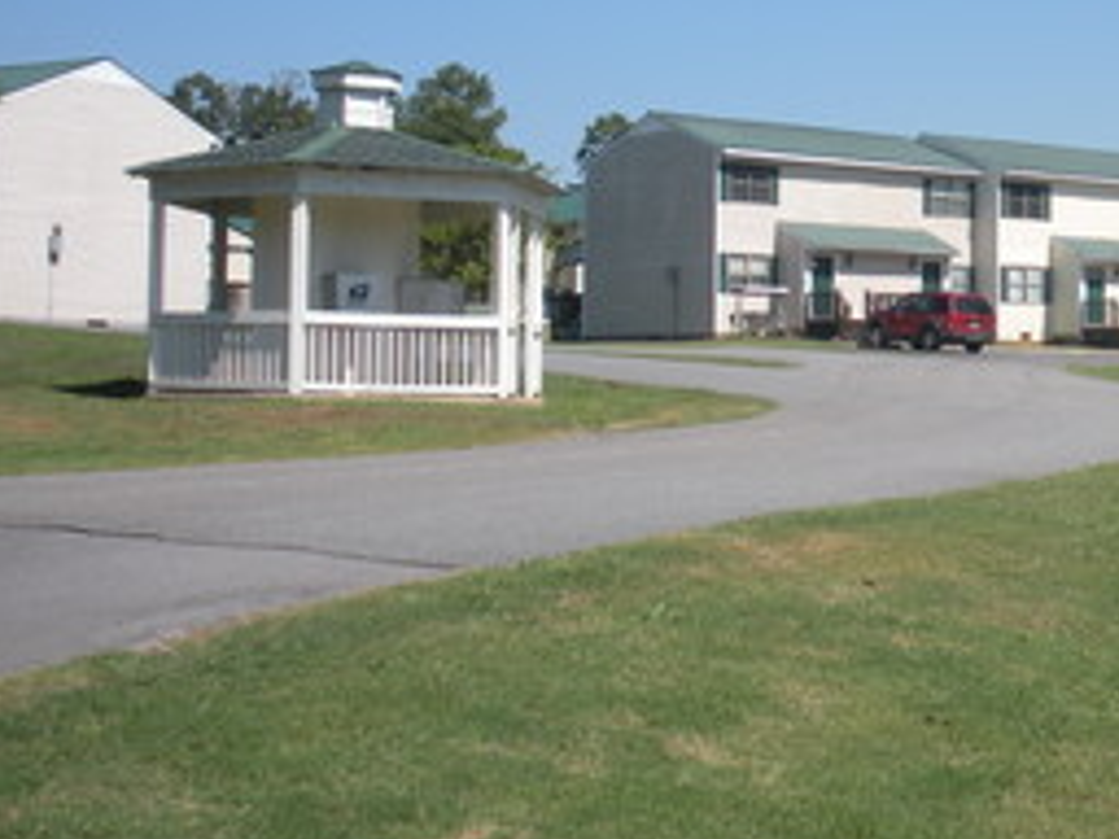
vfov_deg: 20.8
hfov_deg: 26.4
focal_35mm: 70
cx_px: 1102
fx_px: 2263
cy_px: 201
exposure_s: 1/722
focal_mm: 6.3
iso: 64
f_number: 3.5
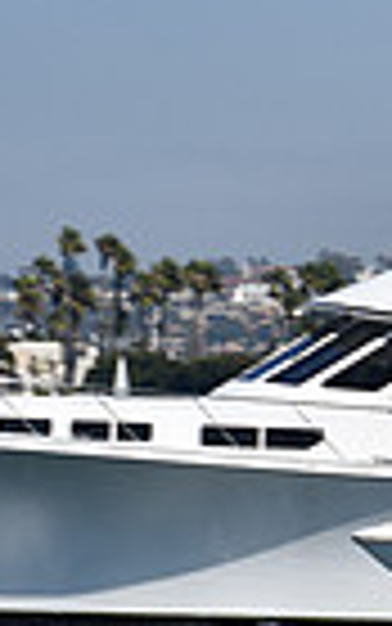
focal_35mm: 639
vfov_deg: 3.3
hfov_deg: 2.0
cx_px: 1099
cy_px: 286
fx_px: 10911
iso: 100
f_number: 11
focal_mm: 100
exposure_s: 1/500
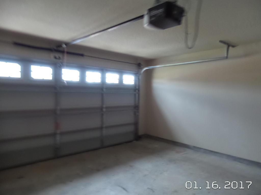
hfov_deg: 73.9
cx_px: 130
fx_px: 173
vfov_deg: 58.9
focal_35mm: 23
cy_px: 98
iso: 800
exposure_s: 1/13
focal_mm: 4.1
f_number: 2.8
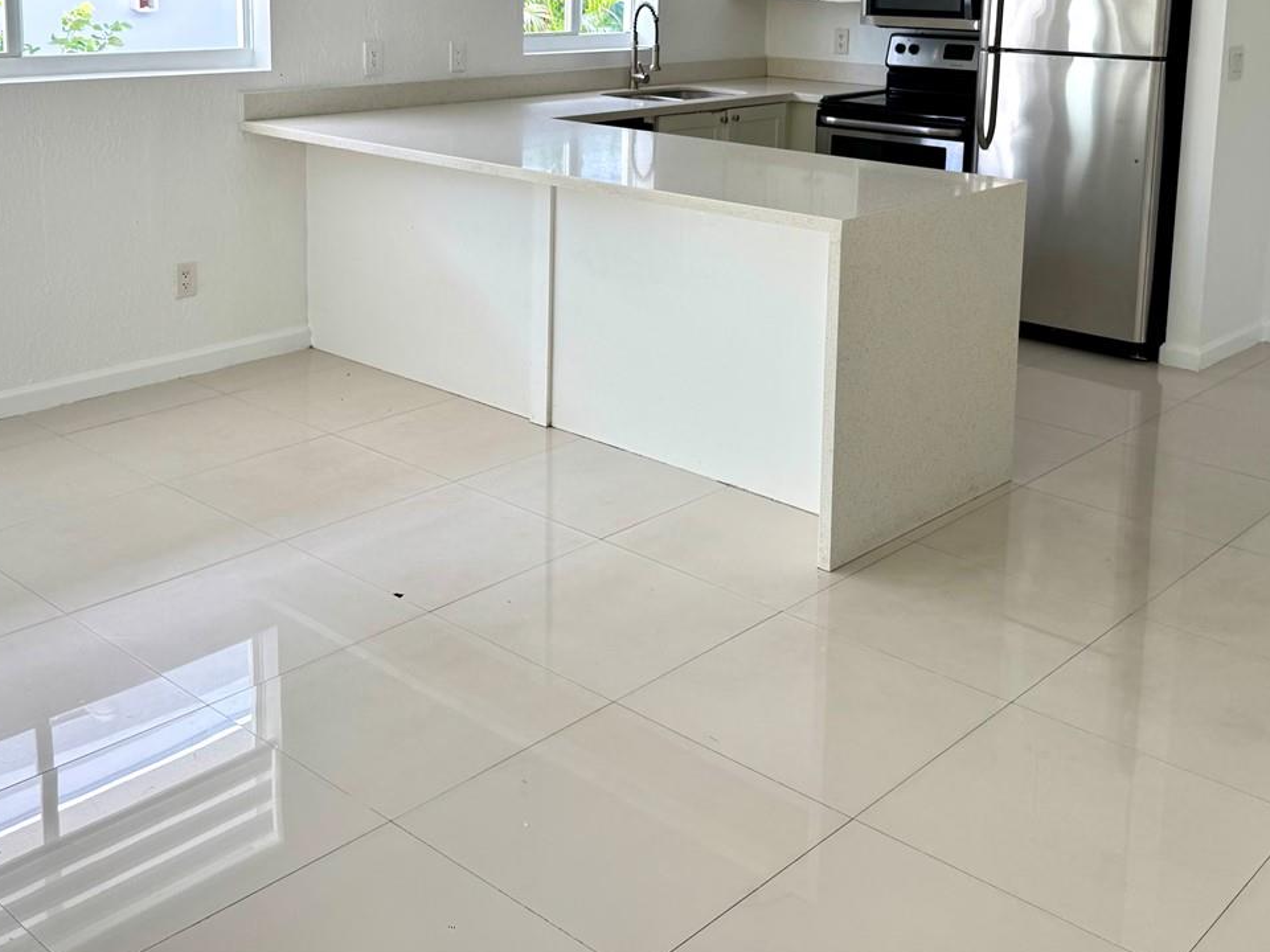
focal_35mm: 40
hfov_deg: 46.8
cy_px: 168
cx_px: 616
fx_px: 1468
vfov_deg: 34.7
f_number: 1.78
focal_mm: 6.76
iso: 100
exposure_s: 1/121
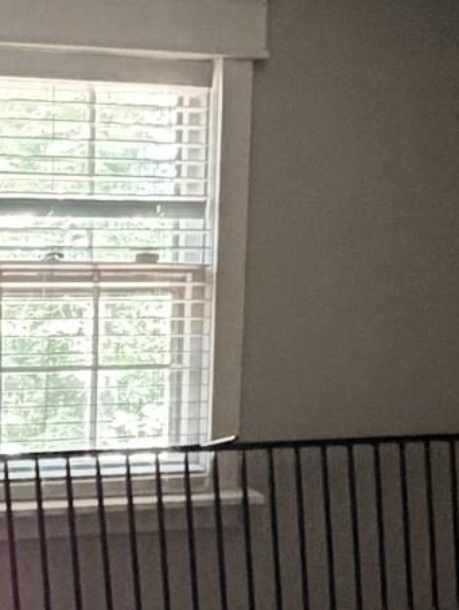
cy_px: 520
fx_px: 1254
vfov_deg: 26.7
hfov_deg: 20.1
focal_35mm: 71
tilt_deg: -11.0
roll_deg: +1.5
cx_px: -3
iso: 1250
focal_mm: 2.22
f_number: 2.2
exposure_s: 1/47
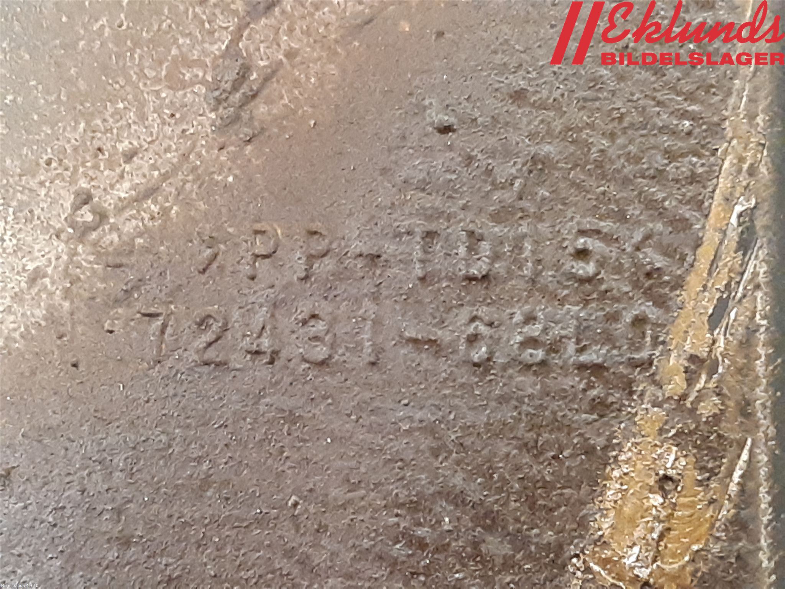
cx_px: 392
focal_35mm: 26
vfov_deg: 53.1
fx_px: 590
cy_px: 294
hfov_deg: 67.3
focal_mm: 3.93
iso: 400
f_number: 1.7
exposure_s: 1/25
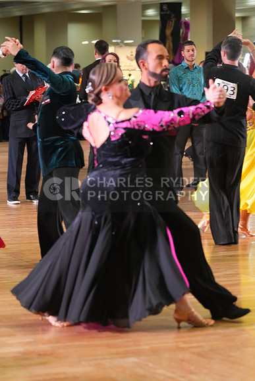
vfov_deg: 14.3
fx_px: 1518
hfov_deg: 9.6
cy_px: 190
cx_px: 128
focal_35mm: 143
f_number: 4.5
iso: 3200
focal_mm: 143
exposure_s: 1/200
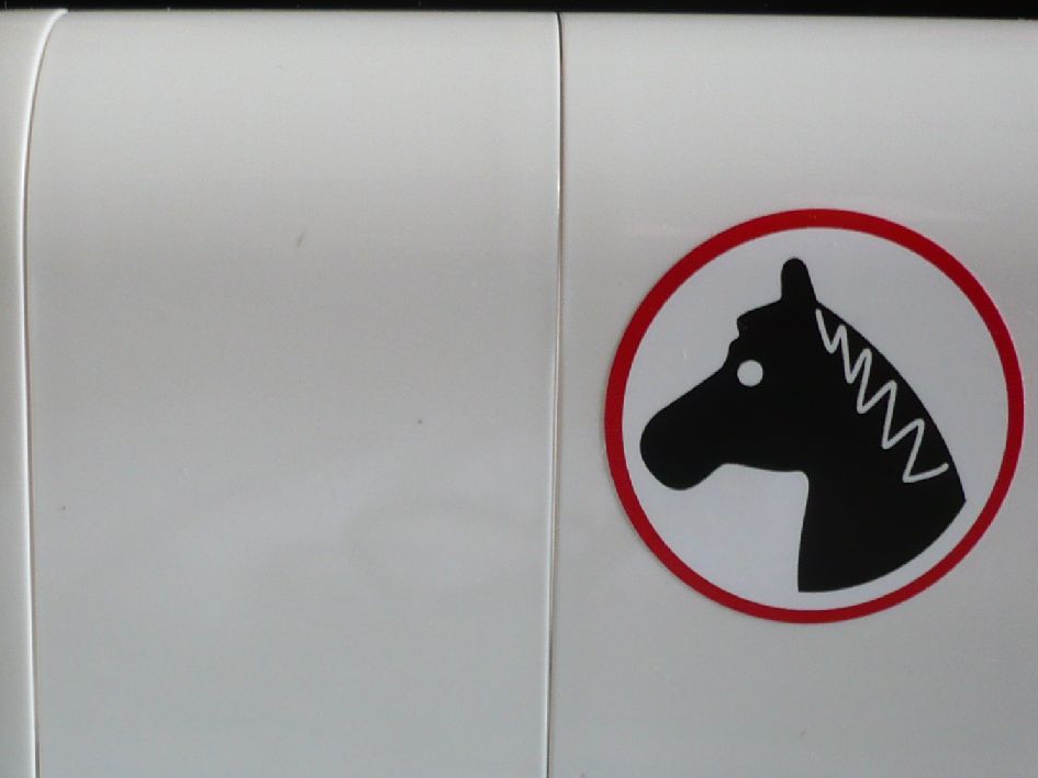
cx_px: 361
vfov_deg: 20.0
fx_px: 2189
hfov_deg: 26.5
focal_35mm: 73
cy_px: 606
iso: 125
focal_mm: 5.8
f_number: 2.8
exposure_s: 1/30
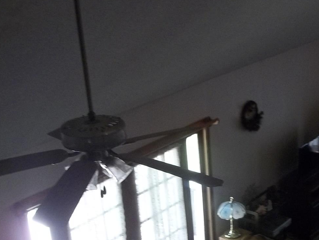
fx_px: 618
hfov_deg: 28.6
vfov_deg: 21.5
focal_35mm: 67
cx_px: 231
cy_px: 211
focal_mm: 5.7
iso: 160
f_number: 2.9
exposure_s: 1/30
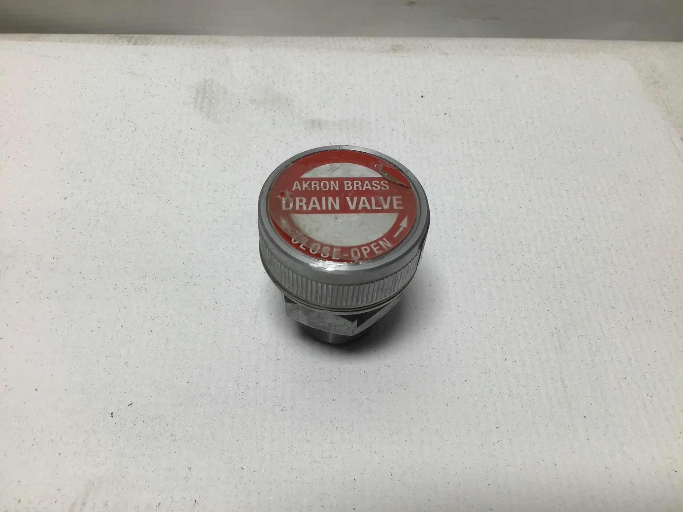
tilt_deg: -53.3
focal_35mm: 31
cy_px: 256
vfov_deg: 45.4
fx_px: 612
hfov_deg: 58.4
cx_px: 342
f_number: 2.4
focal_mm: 3.3
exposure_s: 1/206
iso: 25
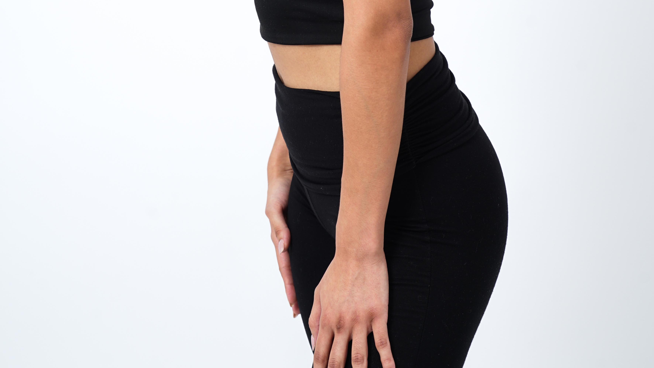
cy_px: -73
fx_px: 1751
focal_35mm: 101
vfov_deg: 11.7
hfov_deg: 21.1
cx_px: 351
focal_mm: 57
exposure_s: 1/100
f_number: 8
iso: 80
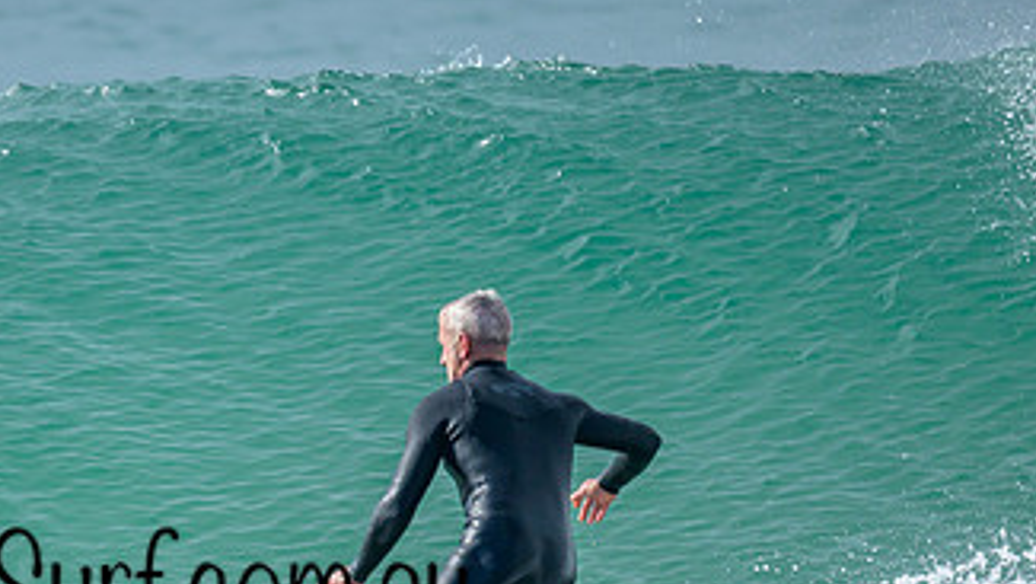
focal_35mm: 1730
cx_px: 277
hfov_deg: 1.2
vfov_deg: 0.7
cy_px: 519
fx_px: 47536
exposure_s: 1/2000
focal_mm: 800
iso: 360
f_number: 6.3
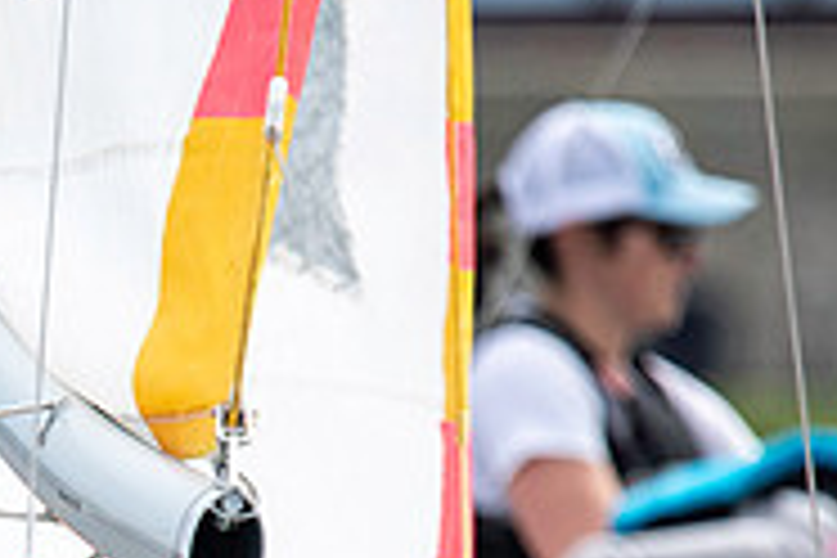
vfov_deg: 1.0
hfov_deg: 1.5
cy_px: 839
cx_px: -378
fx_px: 32687
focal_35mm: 1406
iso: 250
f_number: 4
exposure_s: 1/3200
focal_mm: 300
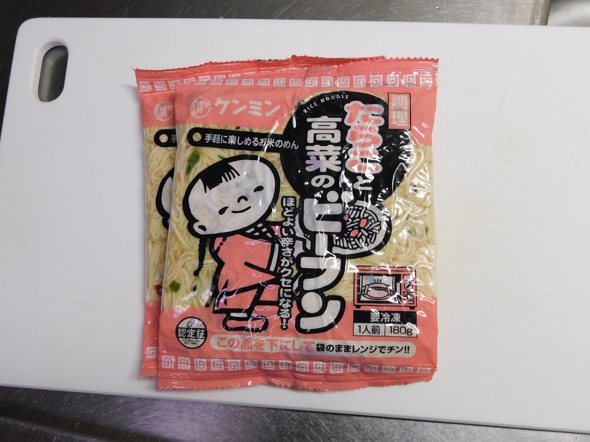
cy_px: 221
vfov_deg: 46.8
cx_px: 295
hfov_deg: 60.0
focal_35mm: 30
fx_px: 511
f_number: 3.2
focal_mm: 5.3
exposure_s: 1/30
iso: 180
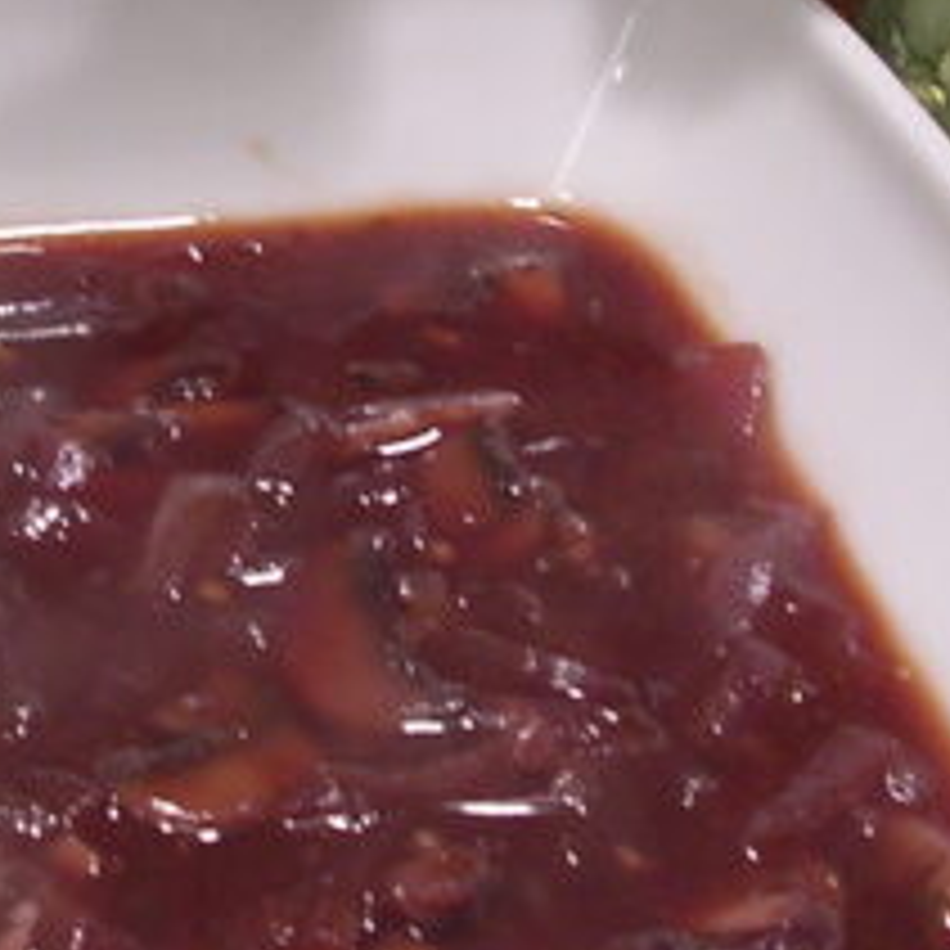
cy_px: 198
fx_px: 3788
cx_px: 189
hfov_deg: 14.2
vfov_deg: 14.2
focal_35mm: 122
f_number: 2.8
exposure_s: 1/38.1
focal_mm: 5.8
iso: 100
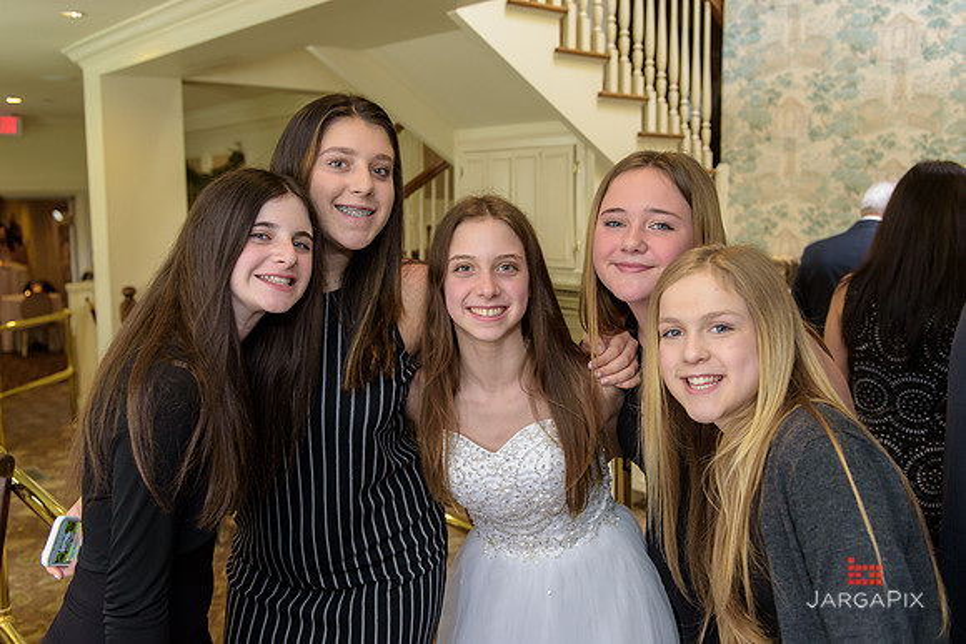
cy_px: 312
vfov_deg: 37.3
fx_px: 955
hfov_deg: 53.6
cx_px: 487
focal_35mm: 36
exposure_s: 1/125
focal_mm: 31
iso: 1600
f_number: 3.2
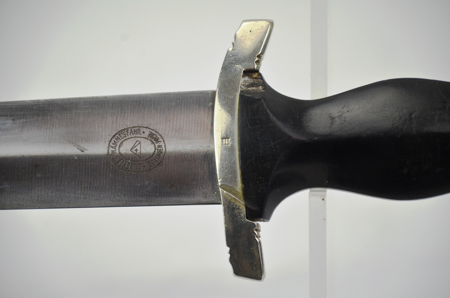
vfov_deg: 6.8
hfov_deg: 10.2
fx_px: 2526
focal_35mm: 202
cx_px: 225
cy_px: 149
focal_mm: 135
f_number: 5.6
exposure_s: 1/250
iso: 800
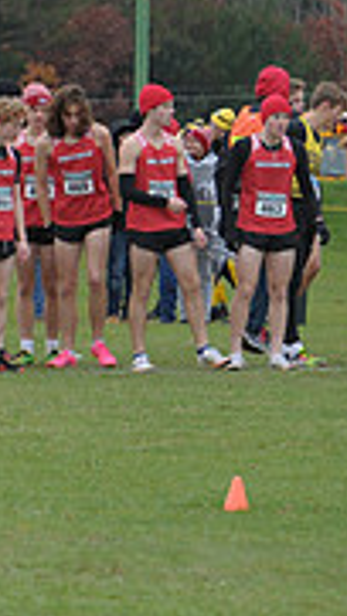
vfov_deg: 3.2
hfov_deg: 1.8
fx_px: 10961
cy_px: 218
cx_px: -606
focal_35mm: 671
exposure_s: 1/800
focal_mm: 200
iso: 1000
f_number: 6.3
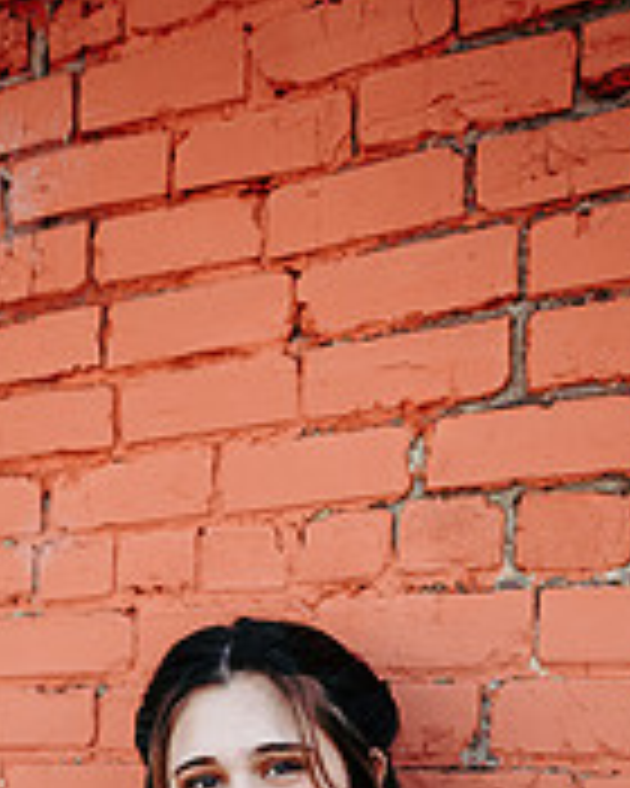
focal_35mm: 58
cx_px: 220
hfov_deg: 26.1
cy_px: 964
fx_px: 1352
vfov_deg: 28.1
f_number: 2.2
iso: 100
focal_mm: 24
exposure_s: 1/400
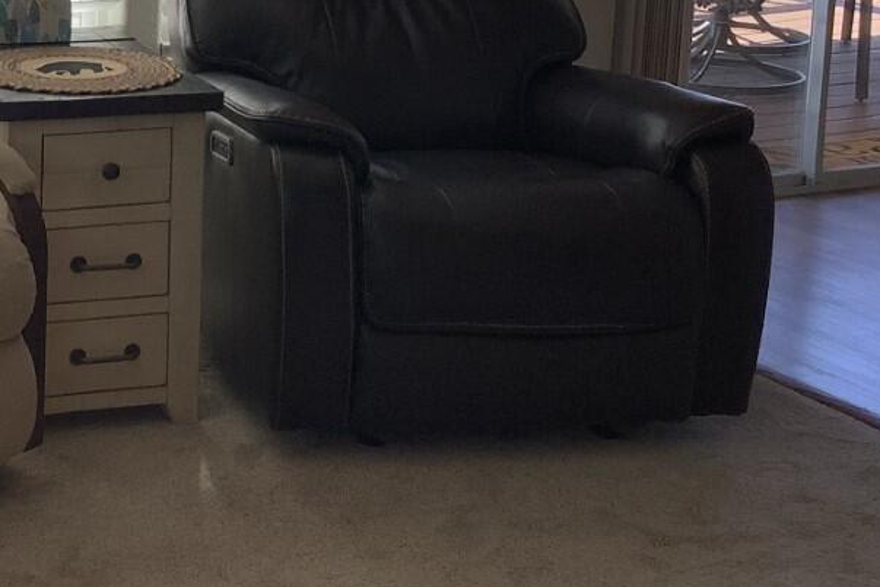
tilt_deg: -8.1
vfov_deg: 17.2
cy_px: -54
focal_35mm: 77
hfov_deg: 25.2
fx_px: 1882
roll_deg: -0.9
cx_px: 23
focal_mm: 3.3
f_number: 2.4
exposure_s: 1/166
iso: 25
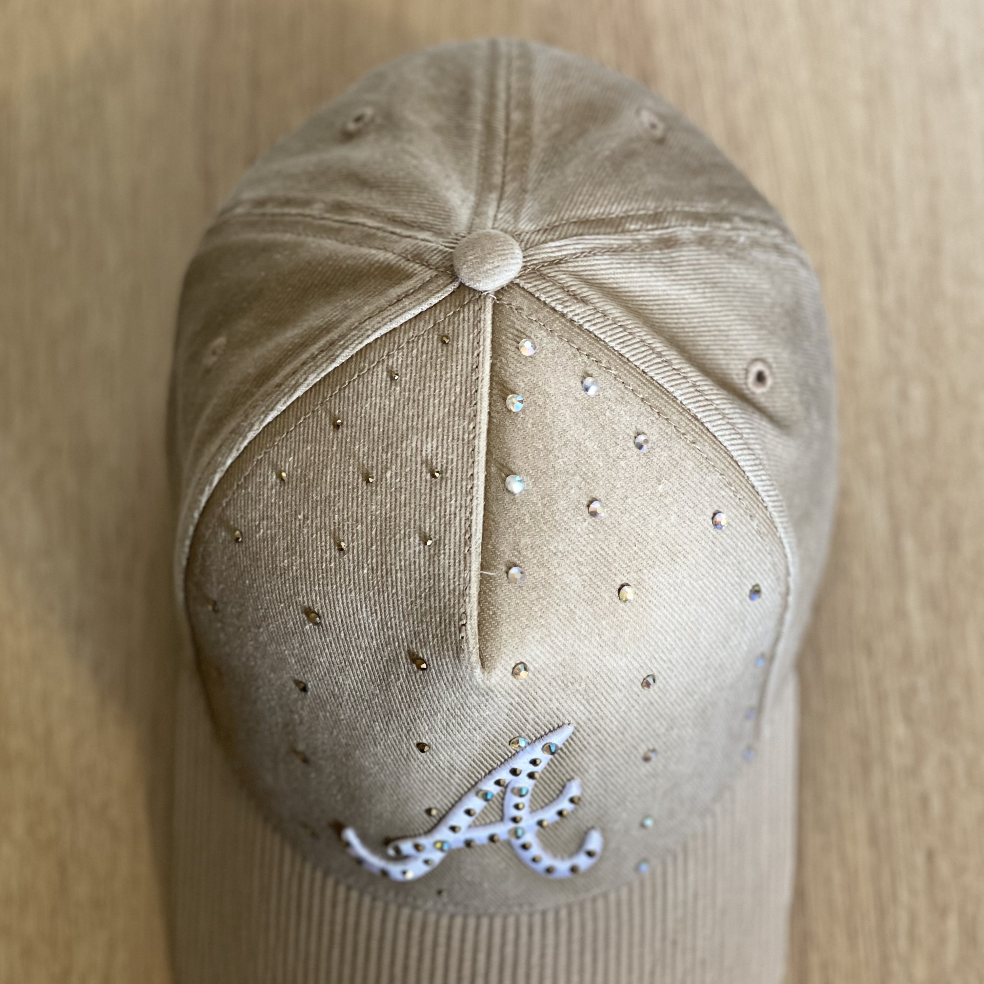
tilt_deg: -76.4
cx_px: 492
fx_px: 2444
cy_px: 648
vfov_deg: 22.7
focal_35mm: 76
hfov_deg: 22.8
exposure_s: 1/30
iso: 400
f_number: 2.2
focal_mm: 7.5
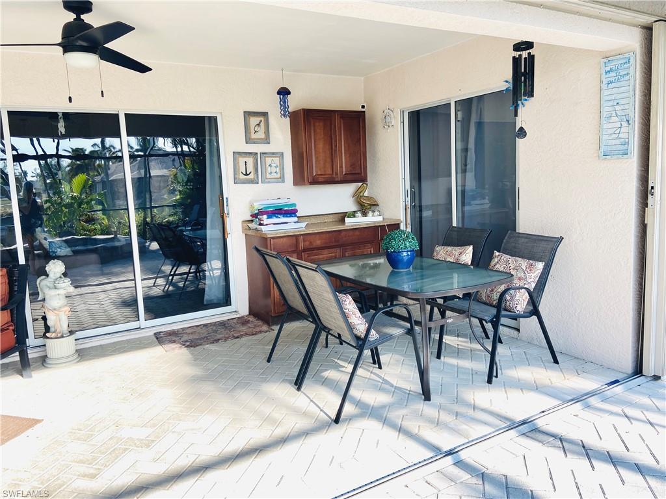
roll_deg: +2.9
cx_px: 333
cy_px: 250
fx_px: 500
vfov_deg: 53.1
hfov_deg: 67.3
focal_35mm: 26
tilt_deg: -8.0
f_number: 1.8
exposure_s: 1/335
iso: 32
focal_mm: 4.25
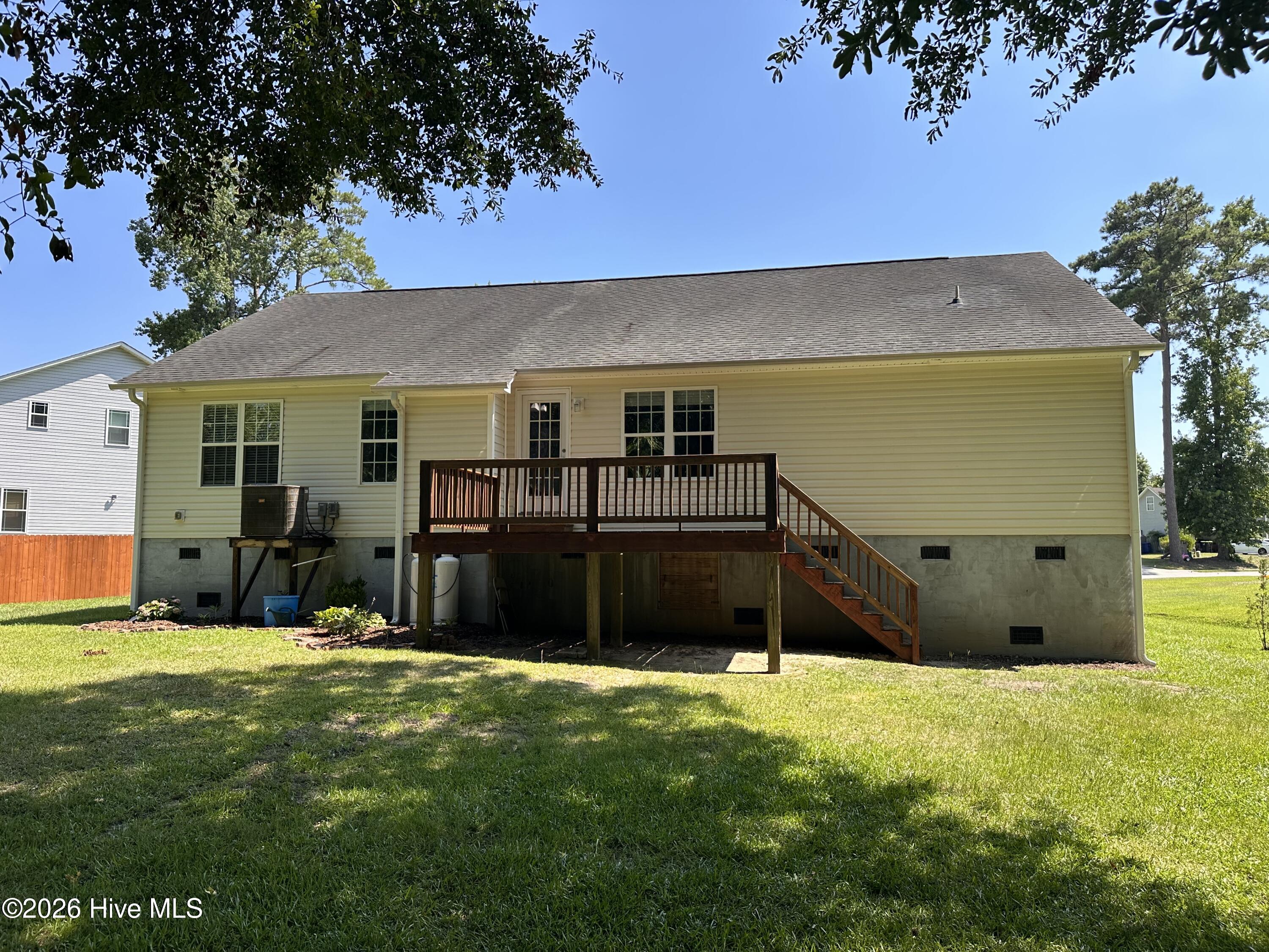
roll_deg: -0.3
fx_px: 880
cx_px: 634
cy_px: 476
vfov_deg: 56.8
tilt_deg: +5.4
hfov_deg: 71.6
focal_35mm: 24
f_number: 1.78
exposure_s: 1/1812
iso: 80
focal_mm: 6.86
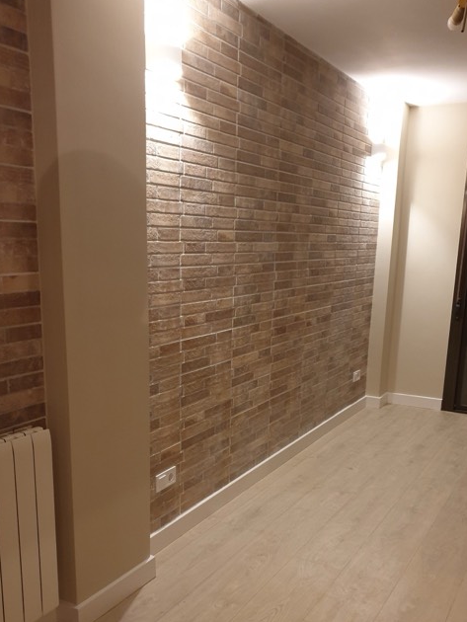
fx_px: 593
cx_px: 229
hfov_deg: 43.0
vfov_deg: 54.7
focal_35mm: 33
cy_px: 388
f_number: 1.5
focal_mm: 4.3
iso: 250
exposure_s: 1/17
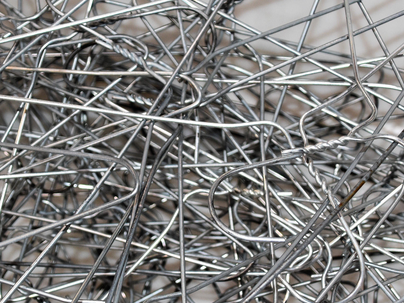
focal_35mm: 95
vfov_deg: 15.5
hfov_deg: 20.6
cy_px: 191
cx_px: 127
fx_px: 1109
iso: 800
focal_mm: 28
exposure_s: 1/100
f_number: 5
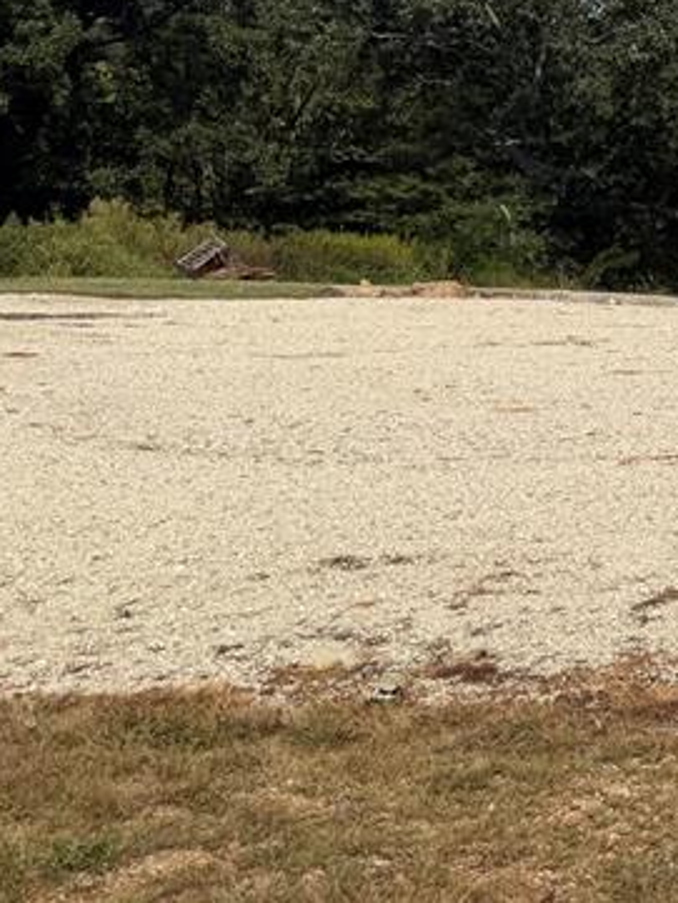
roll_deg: -1.2
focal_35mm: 68
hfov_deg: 18.5
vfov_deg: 27.6
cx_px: 1093
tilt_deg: +2.5
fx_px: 1775
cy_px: 105
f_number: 1.78
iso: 80
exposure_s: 1/6173
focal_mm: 6.76
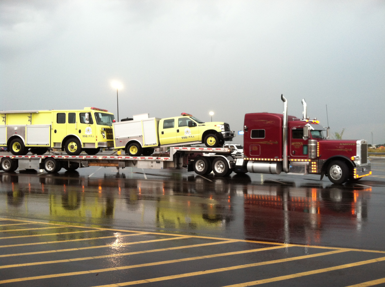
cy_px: 144
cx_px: 192
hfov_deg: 52.7
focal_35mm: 35
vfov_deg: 40.6
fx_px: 389
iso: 80
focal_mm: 3.85
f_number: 2.8
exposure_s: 1/20
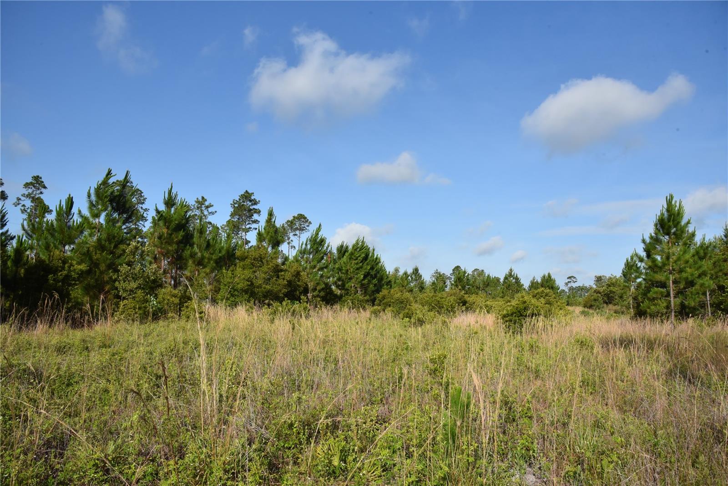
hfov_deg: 73.7
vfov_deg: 53.1
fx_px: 485
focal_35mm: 24
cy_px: 243
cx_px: 364
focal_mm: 24
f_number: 16
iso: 1250
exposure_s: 1/1000
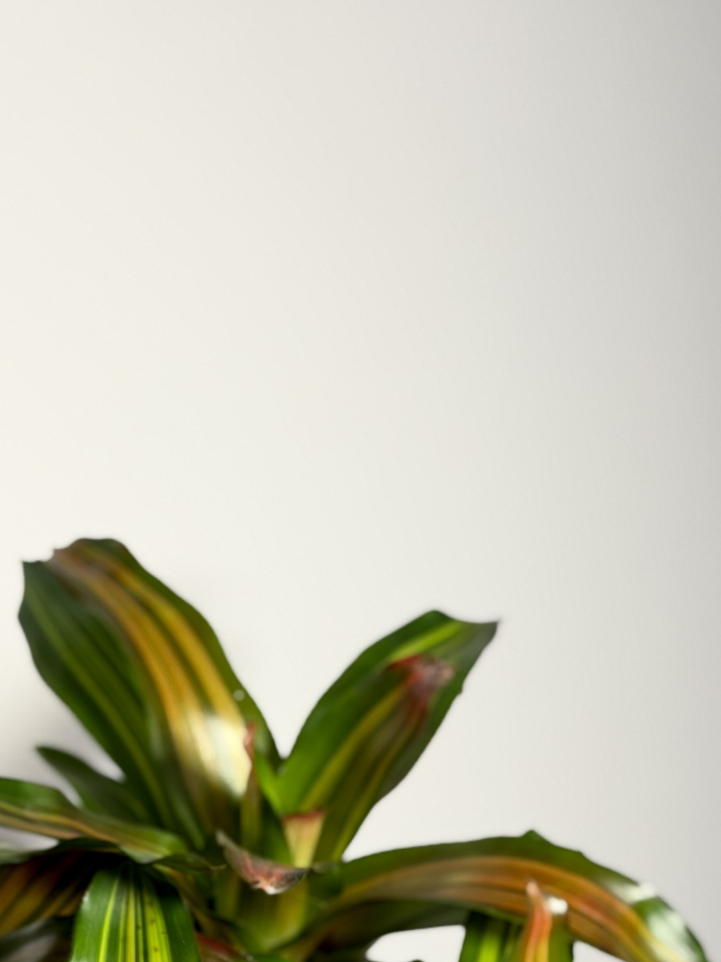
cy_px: 1216
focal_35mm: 124
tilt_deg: -13.5
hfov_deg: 11.9
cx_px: 281
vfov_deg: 15.2
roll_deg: +1.1
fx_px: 3443
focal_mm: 6.76
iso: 64
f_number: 1.78
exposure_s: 1/100
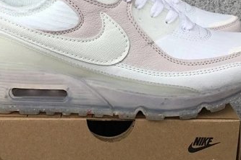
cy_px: 74
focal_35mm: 62
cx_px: 109
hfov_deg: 32.4
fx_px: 415
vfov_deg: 21.9
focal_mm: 3.3
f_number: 2.4
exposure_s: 1/286
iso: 25
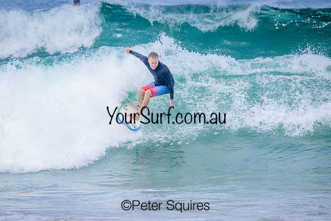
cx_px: 166
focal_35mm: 818
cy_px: 110
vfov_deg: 1.7
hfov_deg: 2.5
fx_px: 7520
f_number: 11
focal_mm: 800
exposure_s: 1/2000
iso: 1000
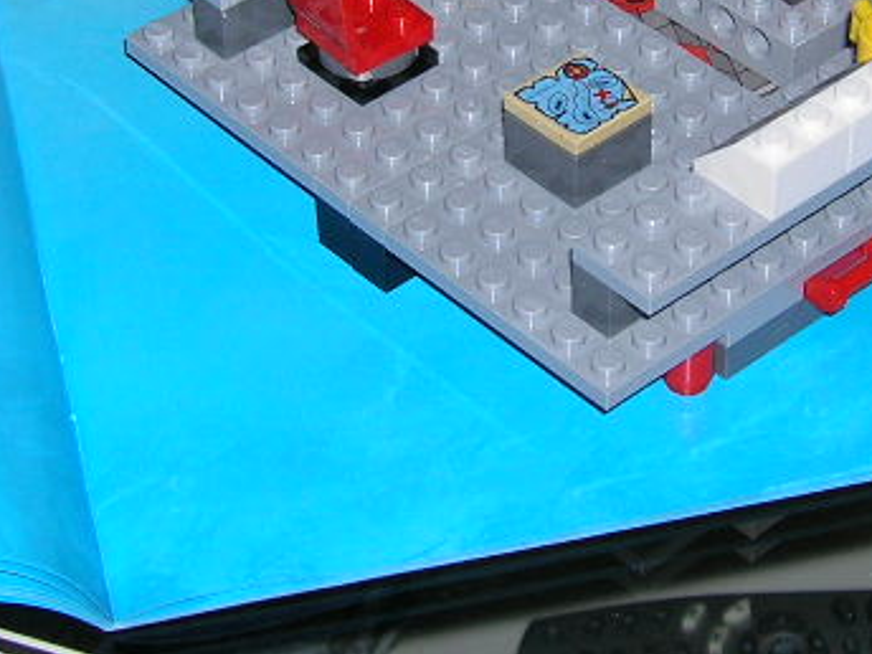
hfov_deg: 17.3
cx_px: 626
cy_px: 25
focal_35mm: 113
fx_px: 2847
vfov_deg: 13.0
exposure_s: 1/60.1
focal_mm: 6.4
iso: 50
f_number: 3
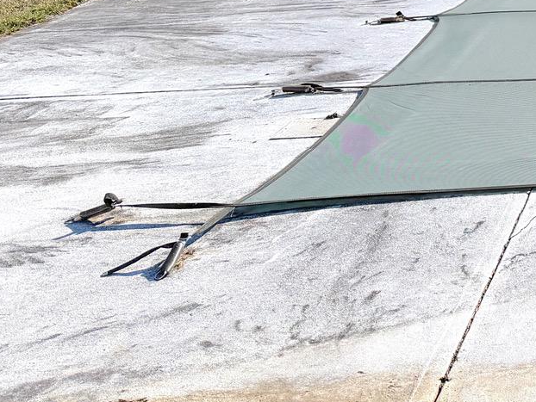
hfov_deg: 20.9
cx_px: 808
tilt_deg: -5.6
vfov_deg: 17.4
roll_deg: +1.3
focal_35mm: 79
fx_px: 1224
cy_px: -137
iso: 80
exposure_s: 1/5319
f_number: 1.78
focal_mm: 6.76
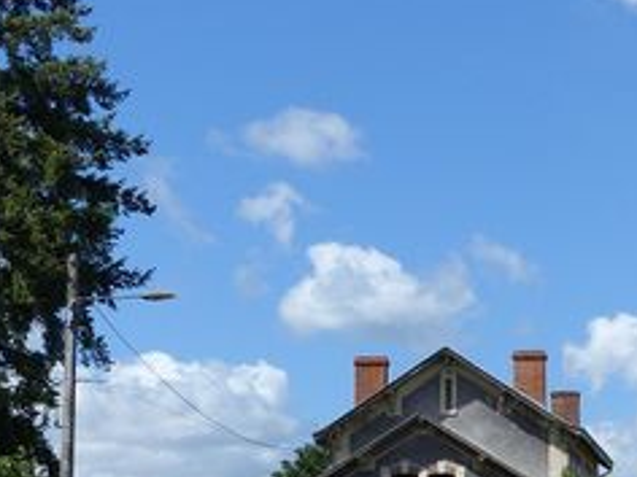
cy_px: 458
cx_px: 440
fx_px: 2245
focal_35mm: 122
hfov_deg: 16.1
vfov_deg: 12.0
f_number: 4
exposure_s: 1/1000
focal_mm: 8.1
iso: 100
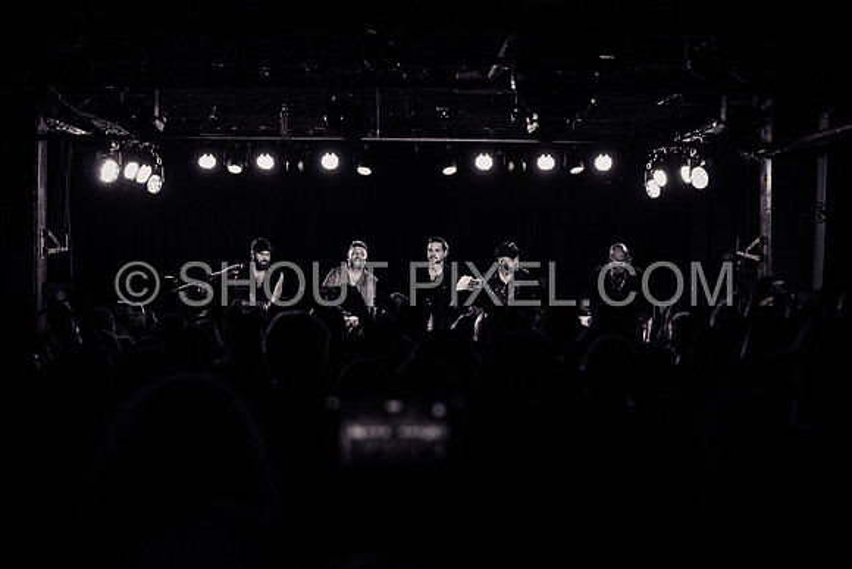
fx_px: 1657
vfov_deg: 19.5
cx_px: 426
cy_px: 284
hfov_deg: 28.8
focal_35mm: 70
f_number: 3.5
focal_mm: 70
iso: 1000
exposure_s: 1/160
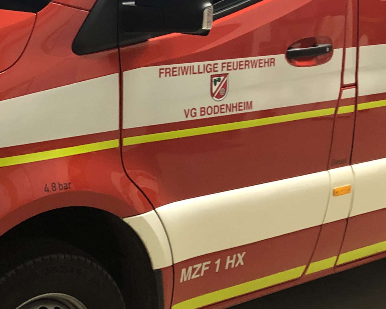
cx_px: 29
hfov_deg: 22.6
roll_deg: -1.3
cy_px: 27
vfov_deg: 18.4
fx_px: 937
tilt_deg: -6.7
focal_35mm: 82
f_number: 1.8
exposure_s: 1/17
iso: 100
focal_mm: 3.99
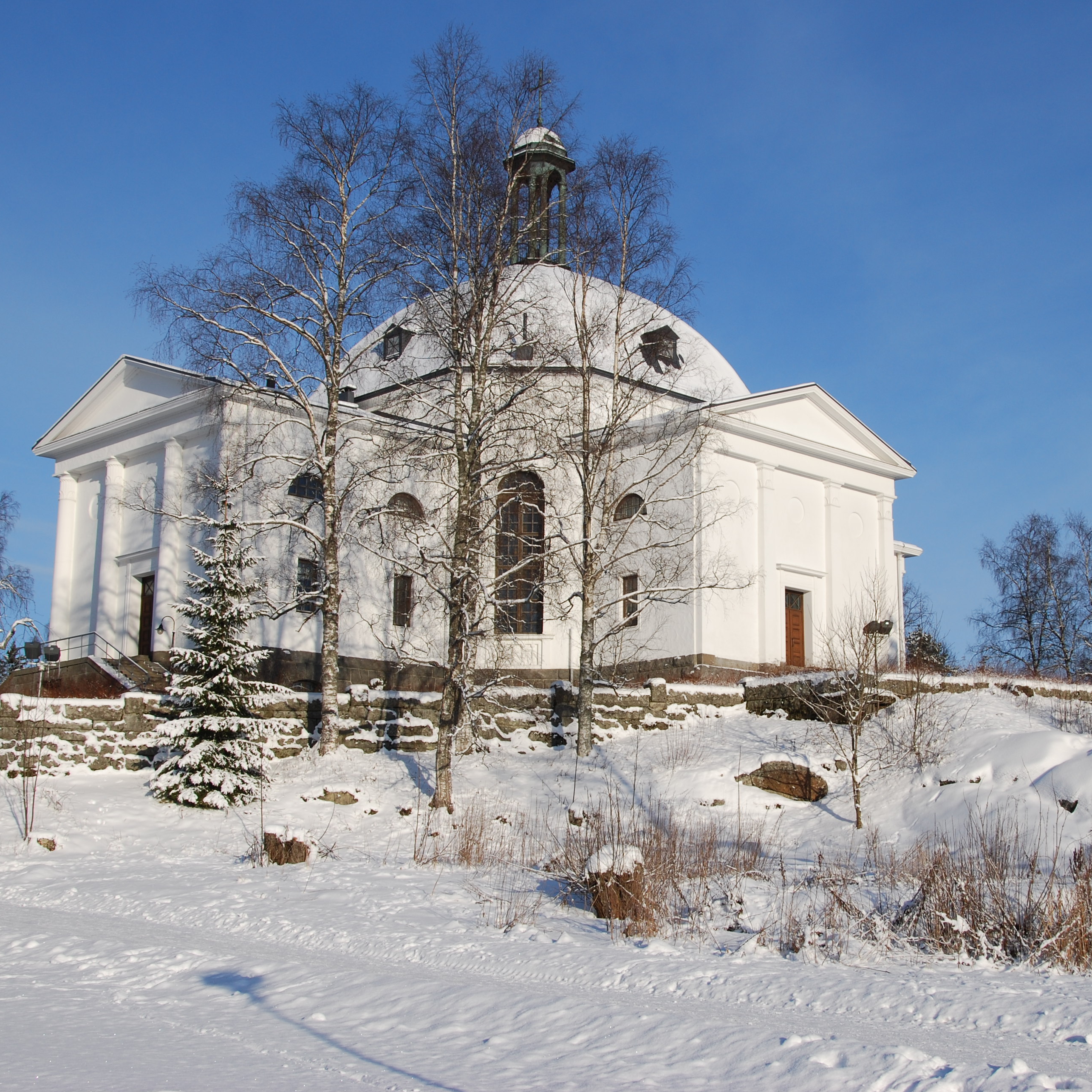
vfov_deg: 34.0
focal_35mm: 50
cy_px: 544
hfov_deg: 33.9
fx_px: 1785
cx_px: 678
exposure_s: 1/250
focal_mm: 26
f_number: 9
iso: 100
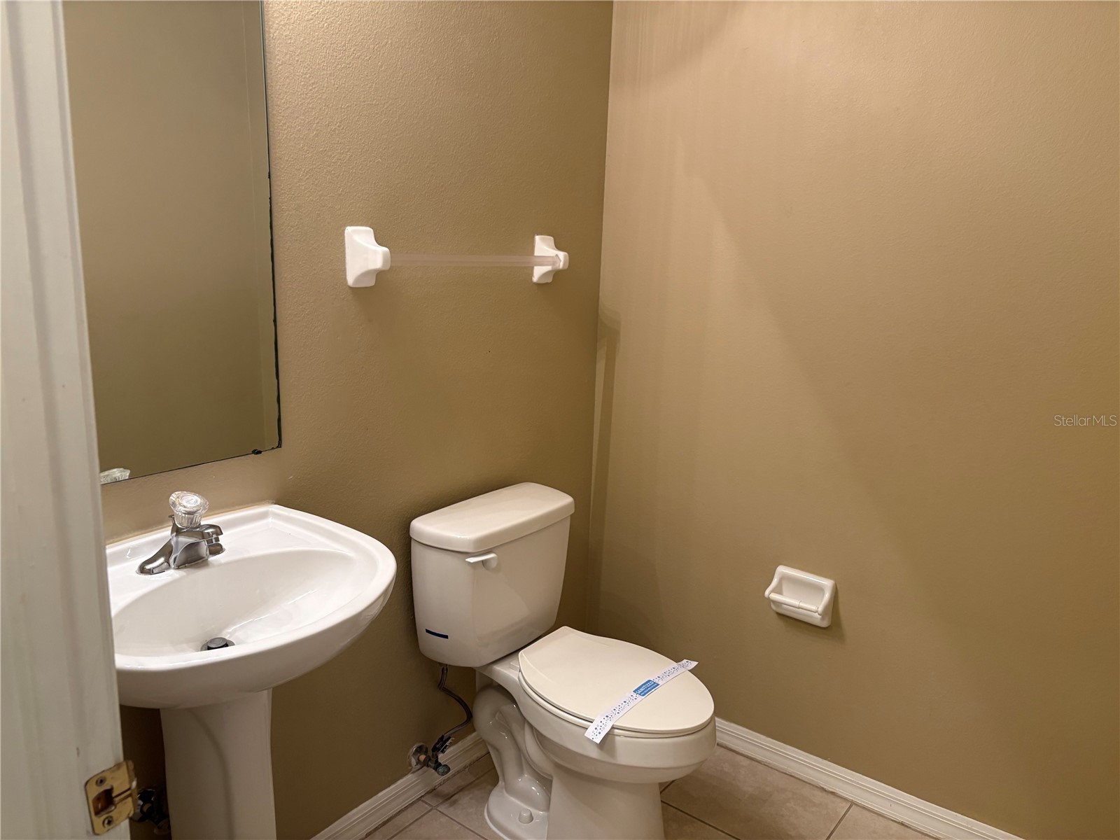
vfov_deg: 53.1
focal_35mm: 26
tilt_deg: -11.1
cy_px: 420
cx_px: 560
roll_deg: -0.9
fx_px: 841
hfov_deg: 67.3
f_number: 1.6
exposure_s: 1/60
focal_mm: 5.96
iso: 200
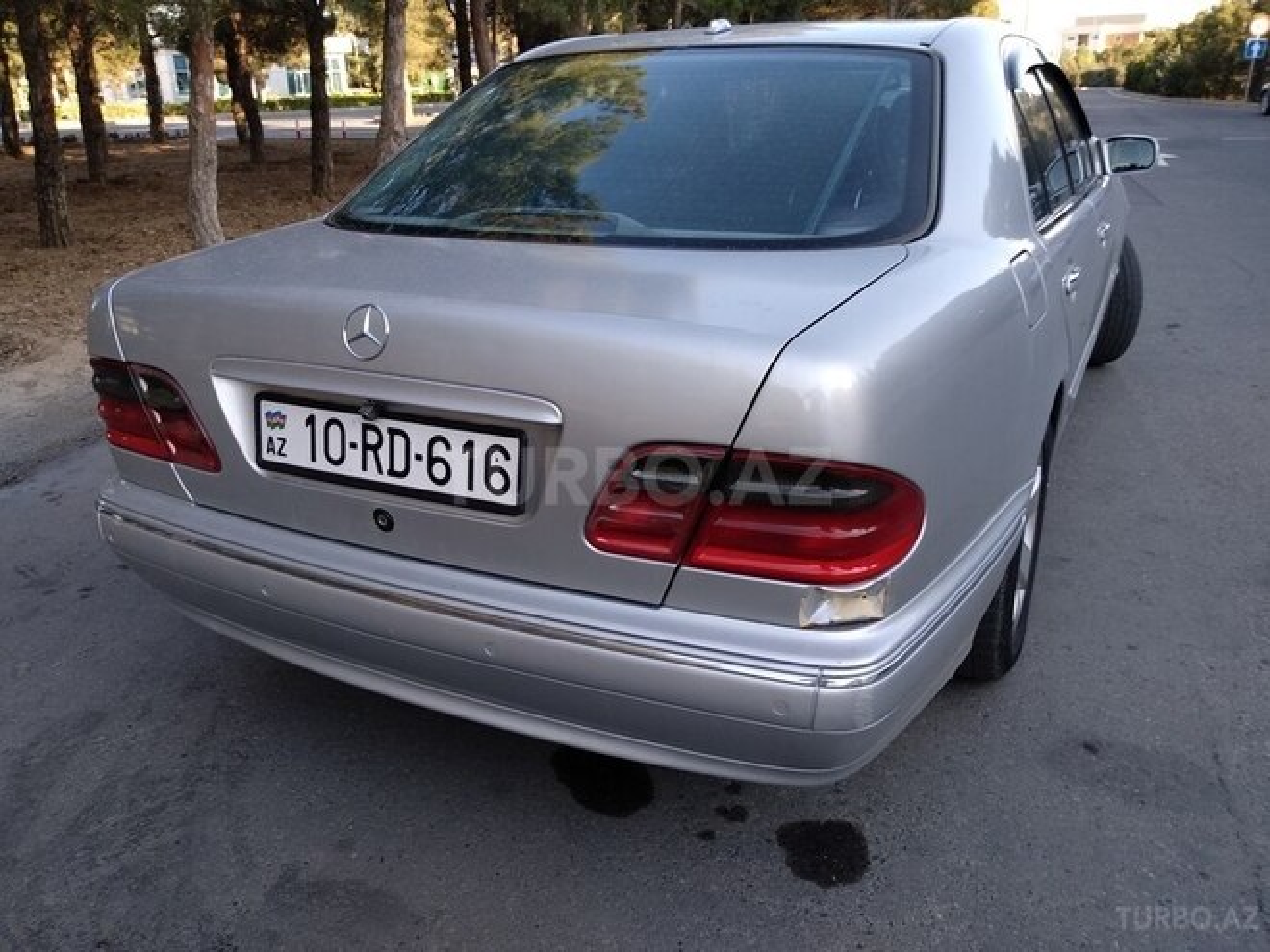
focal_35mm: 26
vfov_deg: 53.1
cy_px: 476
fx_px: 954
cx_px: 635
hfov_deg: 67.3
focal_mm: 3.83
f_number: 2.2
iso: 100
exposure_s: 1/127
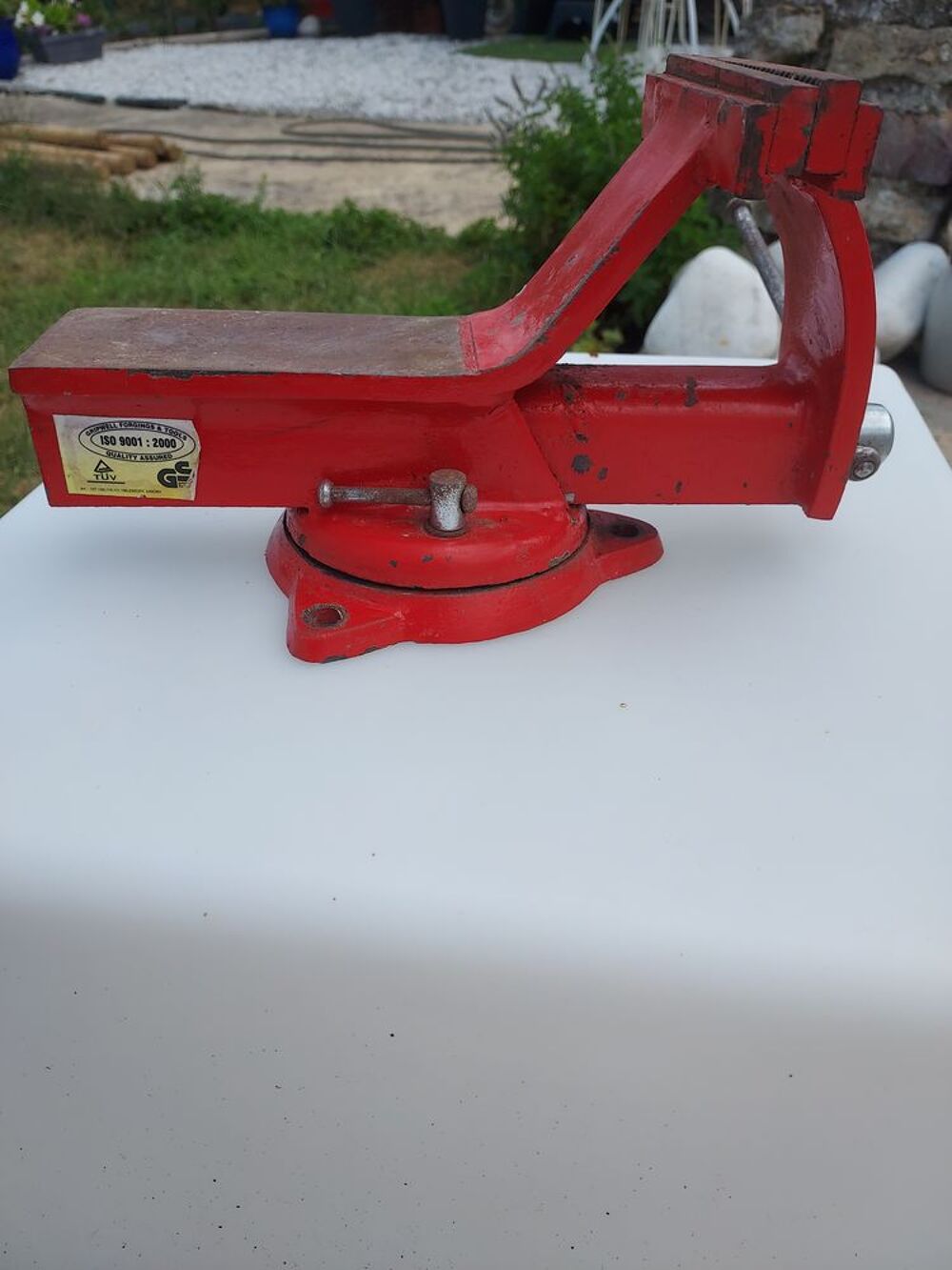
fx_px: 880
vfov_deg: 71.6
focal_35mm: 24
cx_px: 476
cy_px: 635
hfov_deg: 56.8
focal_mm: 4.6
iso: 40
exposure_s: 1/1068
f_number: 1.8
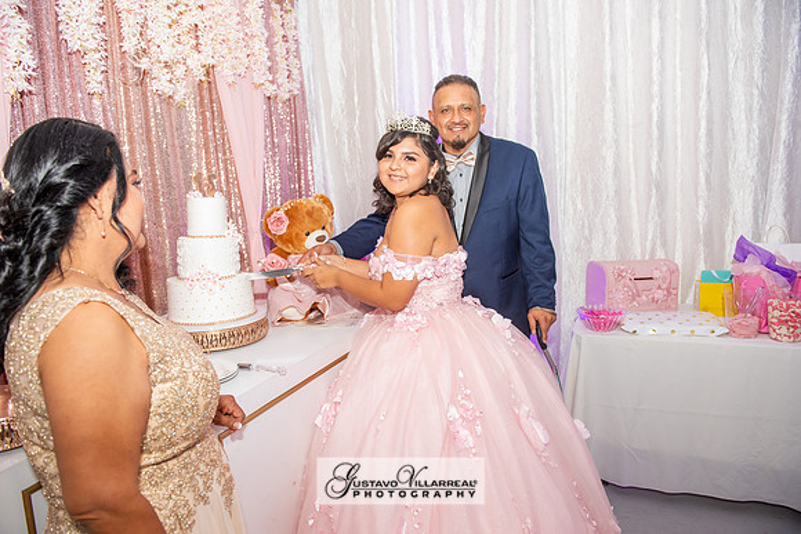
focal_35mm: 24
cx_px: 400
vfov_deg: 53.2
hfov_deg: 73.7
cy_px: 267
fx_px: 534
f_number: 4
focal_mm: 24
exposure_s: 1/60
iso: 1250
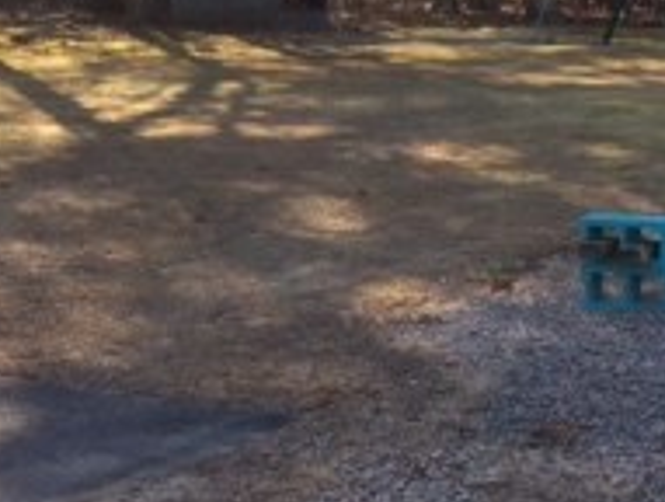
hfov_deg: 20.0
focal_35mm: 97
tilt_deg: -4.5
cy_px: 87
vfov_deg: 15.2
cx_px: 501
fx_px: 1867
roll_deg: +1.3
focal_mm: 4.15
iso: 32
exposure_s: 1/513
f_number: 2.2
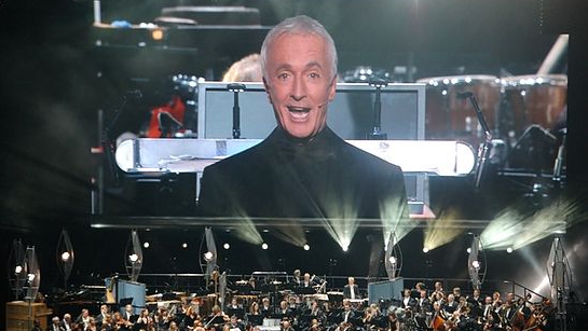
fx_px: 2348
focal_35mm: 151
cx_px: 295
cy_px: 189
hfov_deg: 14.3
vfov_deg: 8.1
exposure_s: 1/100
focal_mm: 95
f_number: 4.8
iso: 800
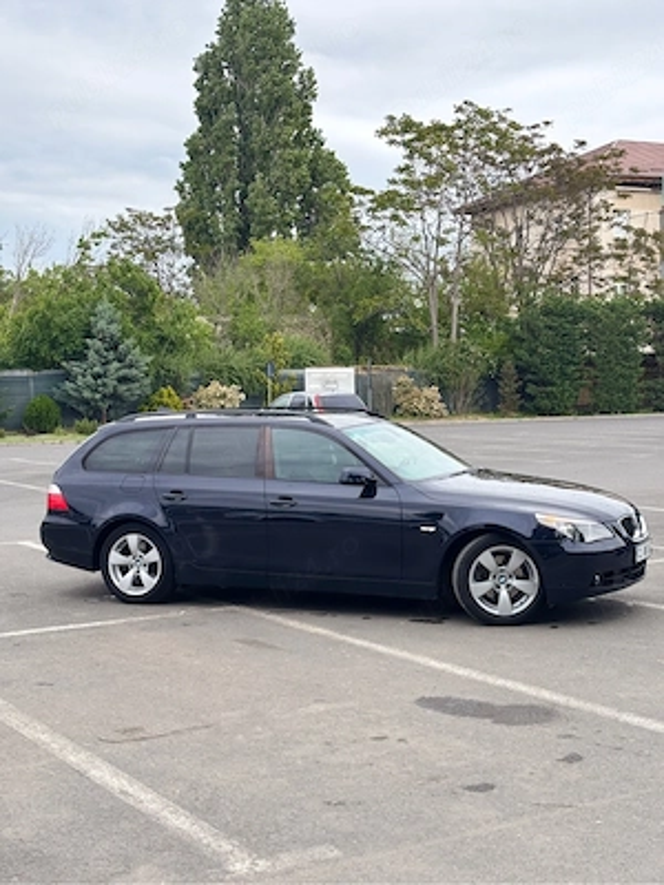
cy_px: 442
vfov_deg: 36.8
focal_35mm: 52
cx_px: 332
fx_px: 1330
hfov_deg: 28.0
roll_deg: +0.2
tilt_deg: -1.4
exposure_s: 1/106
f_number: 1.6
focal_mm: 5.96
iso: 50
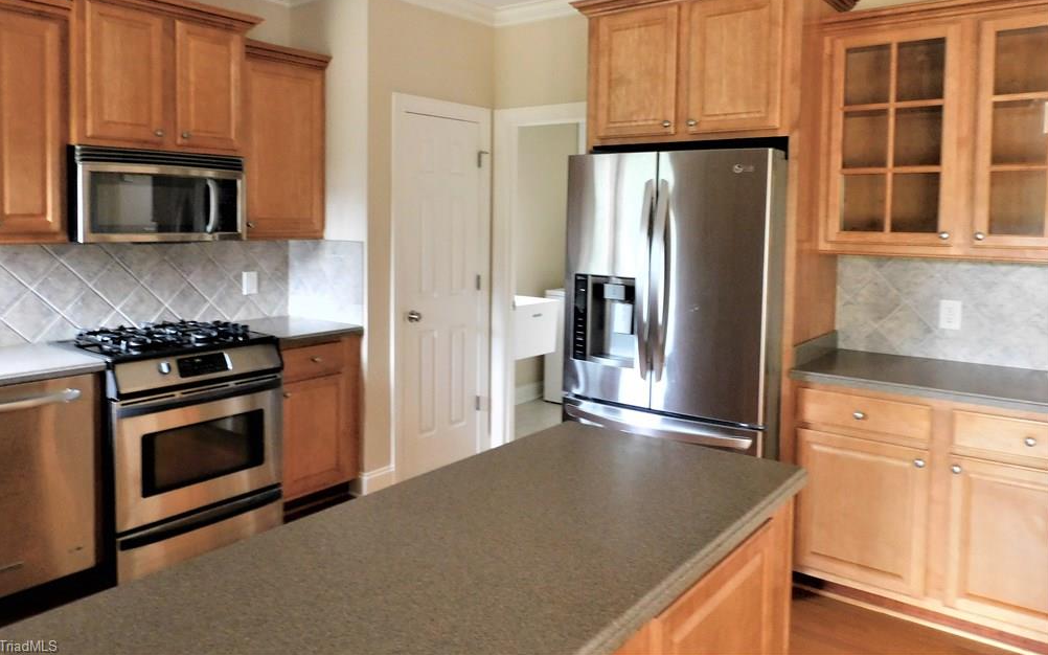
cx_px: 518
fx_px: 743
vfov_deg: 47.2
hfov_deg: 70.4
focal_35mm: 26
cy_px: 254
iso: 400
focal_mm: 4.3
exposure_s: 1/15
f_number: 3.3
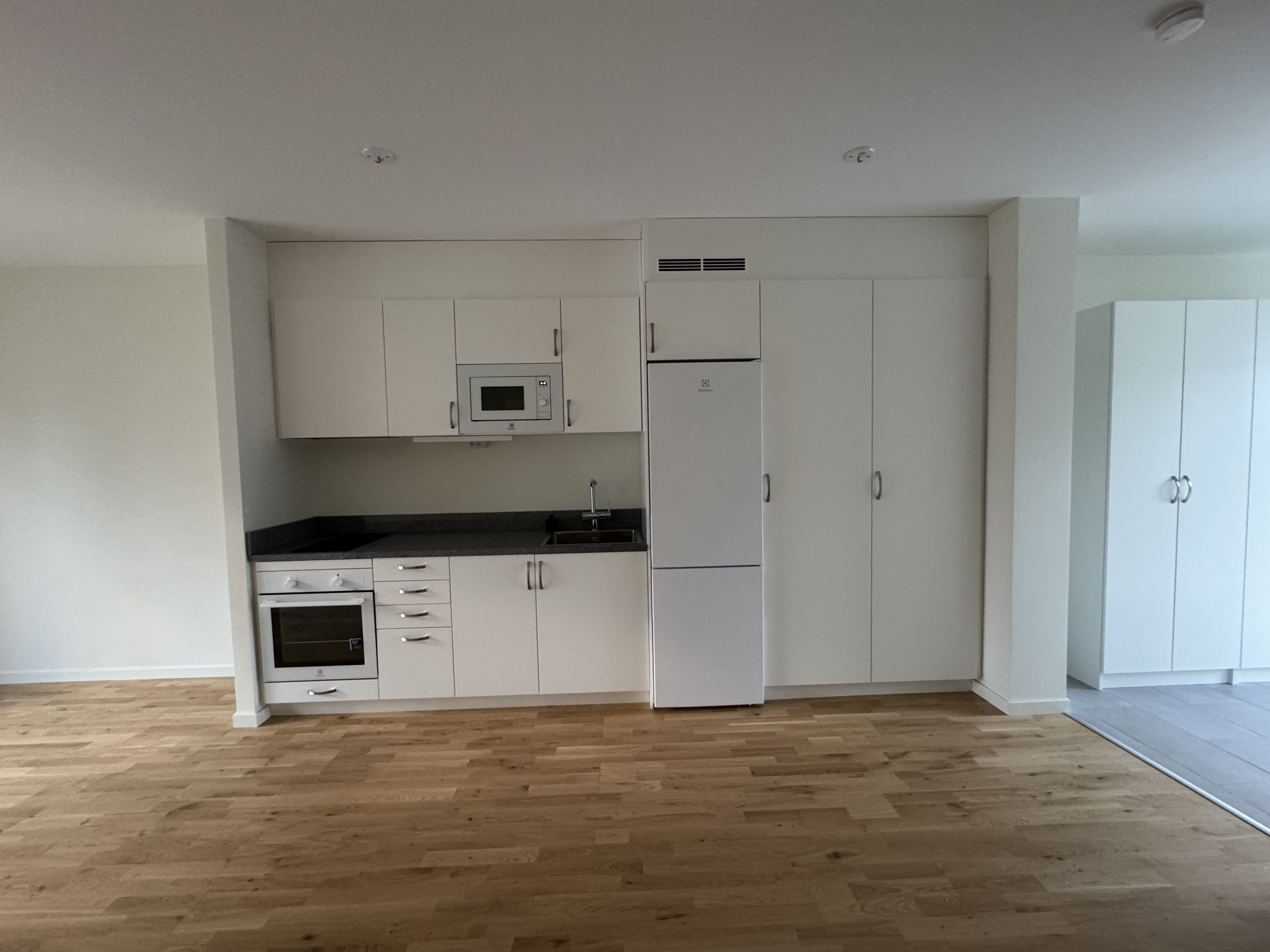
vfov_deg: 85.7
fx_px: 514
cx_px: 635
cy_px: 476
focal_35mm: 14
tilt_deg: -2.3
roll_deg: +1.4
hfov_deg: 102.1
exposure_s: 1/60
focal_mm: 2.22
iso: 640
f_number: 2.2
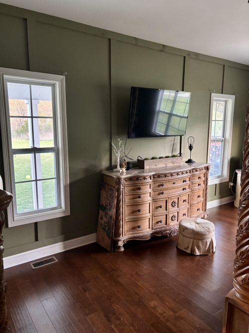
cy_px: 166
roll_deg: -0.5
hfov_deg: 53.0
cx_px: 124
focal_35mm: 26
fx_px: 249
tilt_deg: -9.6
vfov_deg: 67.3
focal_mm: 5.96
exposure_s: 1/40
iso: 640
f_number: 1.6
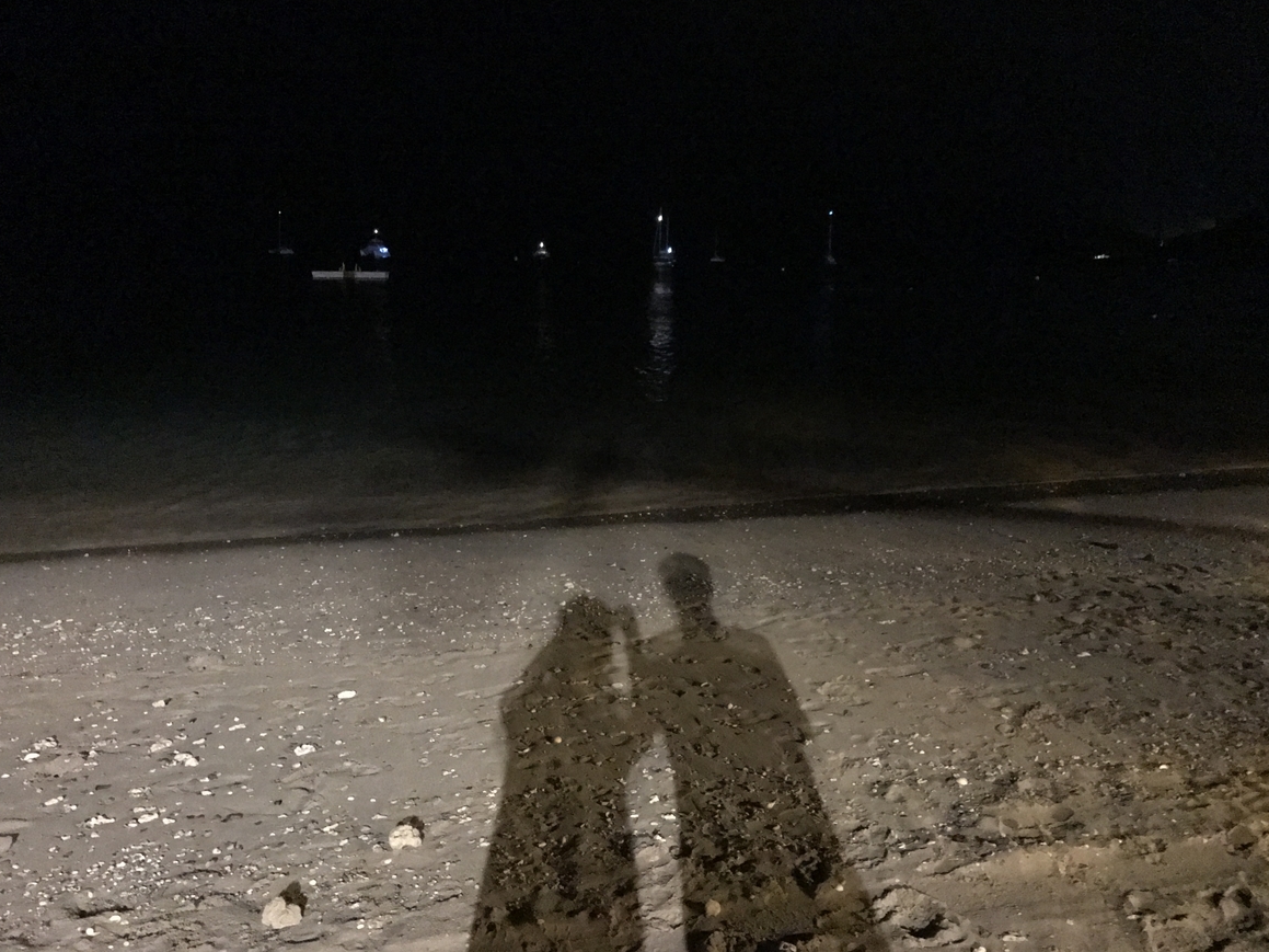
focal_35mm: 29
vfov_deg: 48.2
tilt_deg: -10.0
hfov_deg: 61.7
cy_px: 470
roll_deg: -0.6
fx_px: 1063
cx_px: 649
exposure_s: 1/4
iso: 1000
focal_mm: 3.99
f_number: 1.8
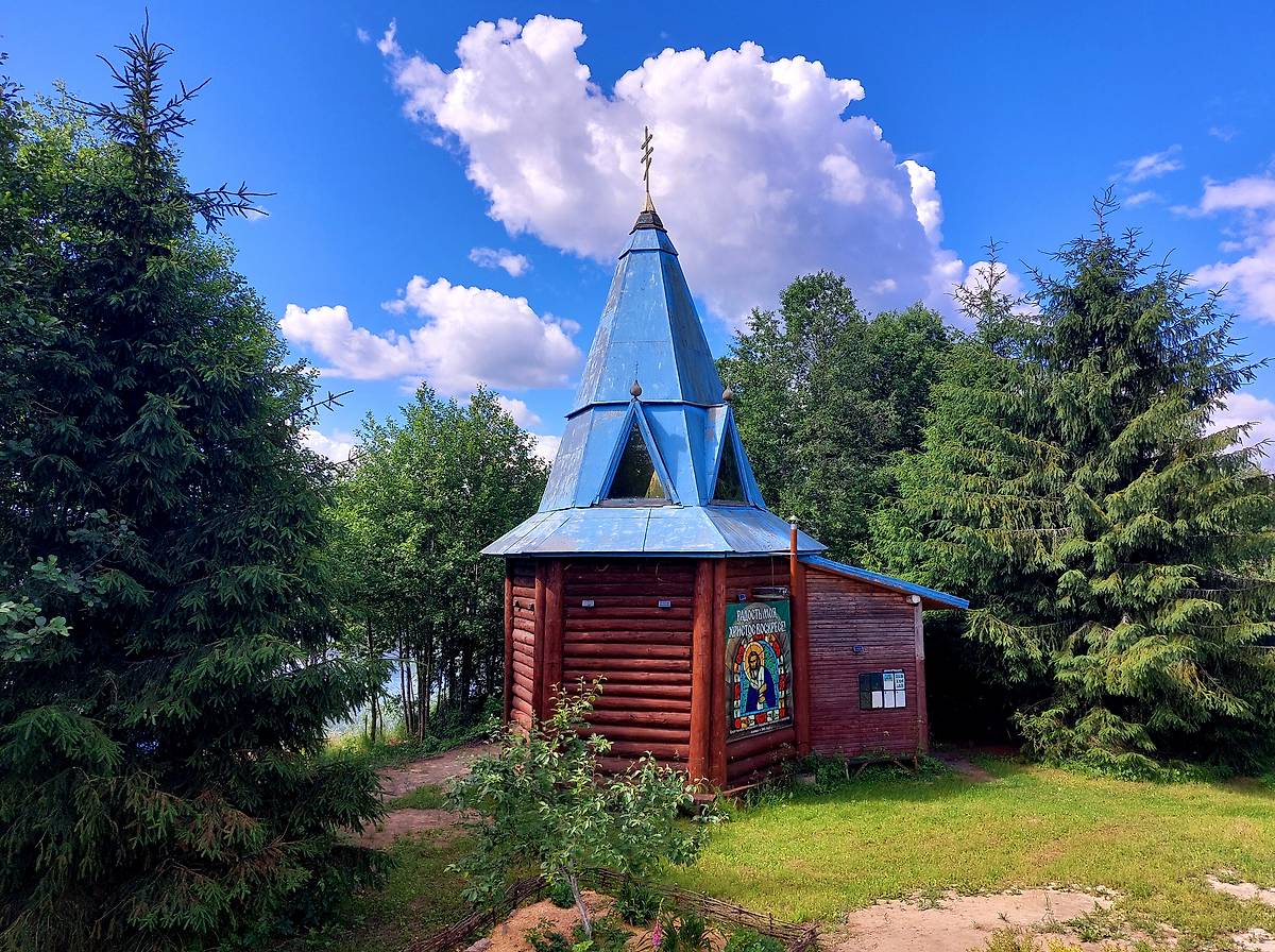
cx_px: 638
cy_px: 476
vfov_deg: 56.7
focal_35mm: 24
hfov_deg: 71.7
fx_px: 883
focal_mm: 5.23
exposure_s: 1/949
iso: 25
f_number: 1.8
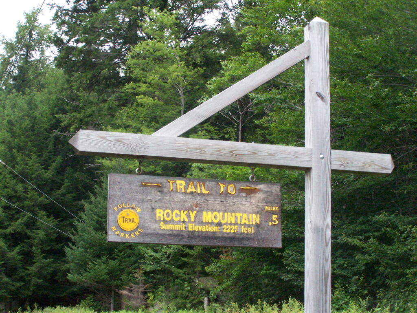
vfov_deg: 21.9
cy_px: 156
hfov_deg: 29.0
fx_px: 807
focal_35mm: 67
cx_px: 208
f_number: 4.5
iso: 400
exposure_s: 1/800
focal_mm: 11.1
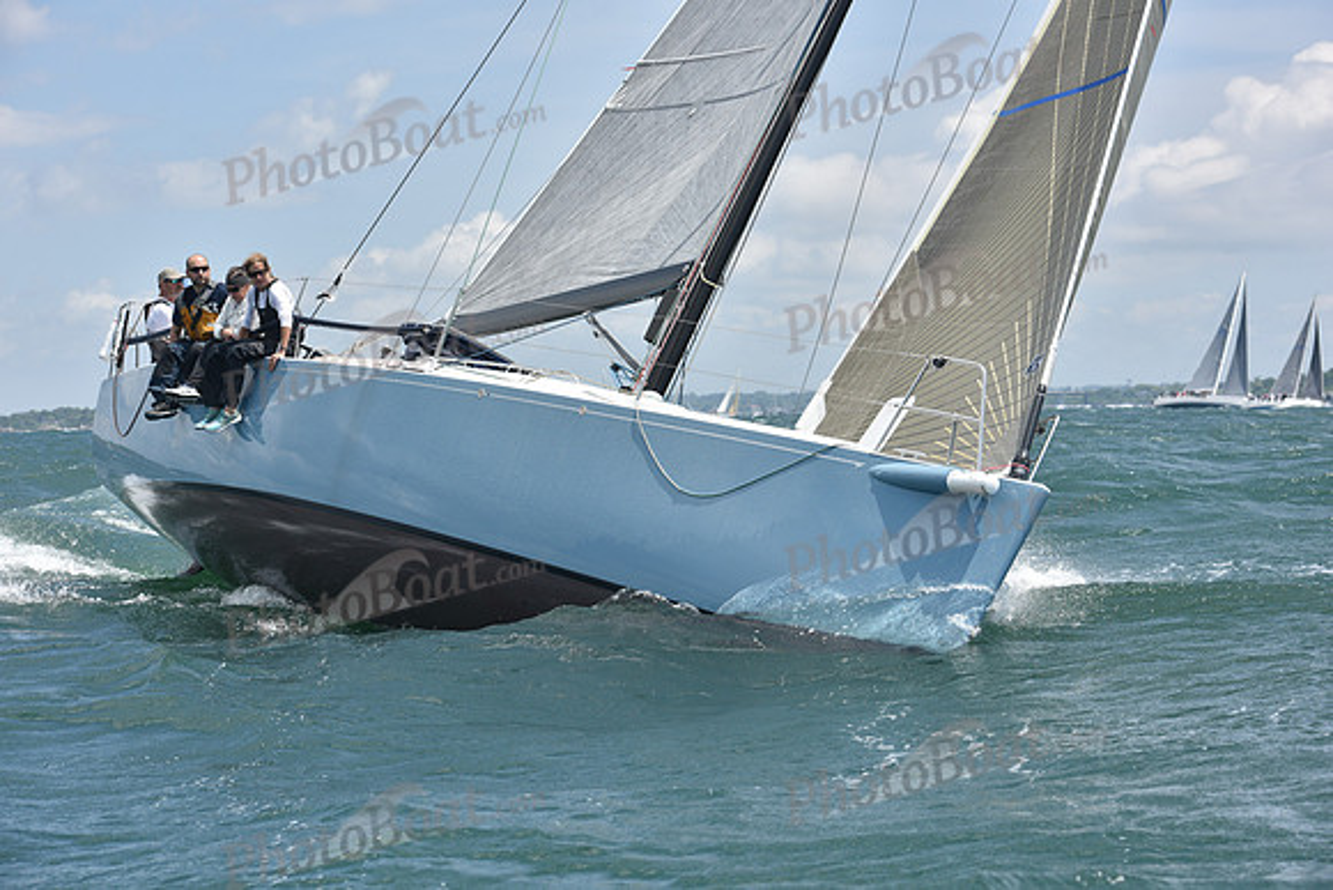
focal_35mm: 98
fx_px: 3629
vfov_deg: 14.0
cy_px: 445
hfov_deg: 20.8
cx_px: 666
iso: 250
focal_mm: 98
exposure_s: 1/1250
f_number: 7.1
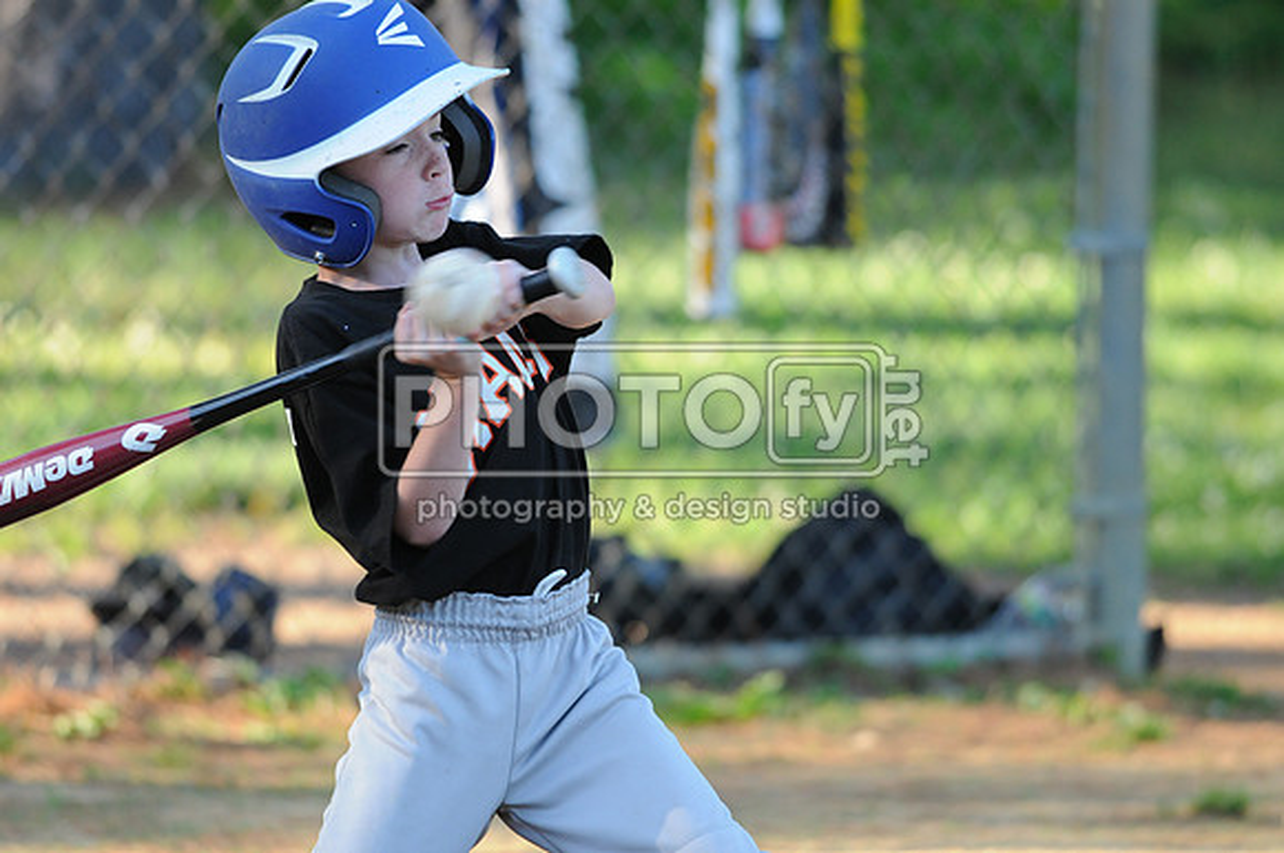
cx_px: 642
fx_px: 16027
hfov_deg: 4.6
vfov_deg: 3.0
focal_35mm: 450
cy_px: 426
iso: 800
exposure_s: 1/640
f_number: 4
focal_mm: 300
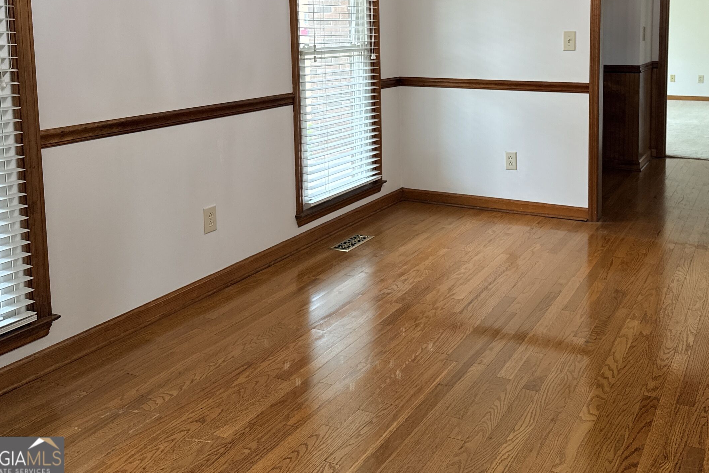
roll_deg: +0.2
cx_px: 461
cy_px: 91
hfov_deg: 52.3
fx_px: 709
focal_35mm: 36
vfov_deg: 35.6
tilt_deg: -4.4
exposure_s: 1/120
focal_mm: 6.76
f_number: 1.78
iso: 125
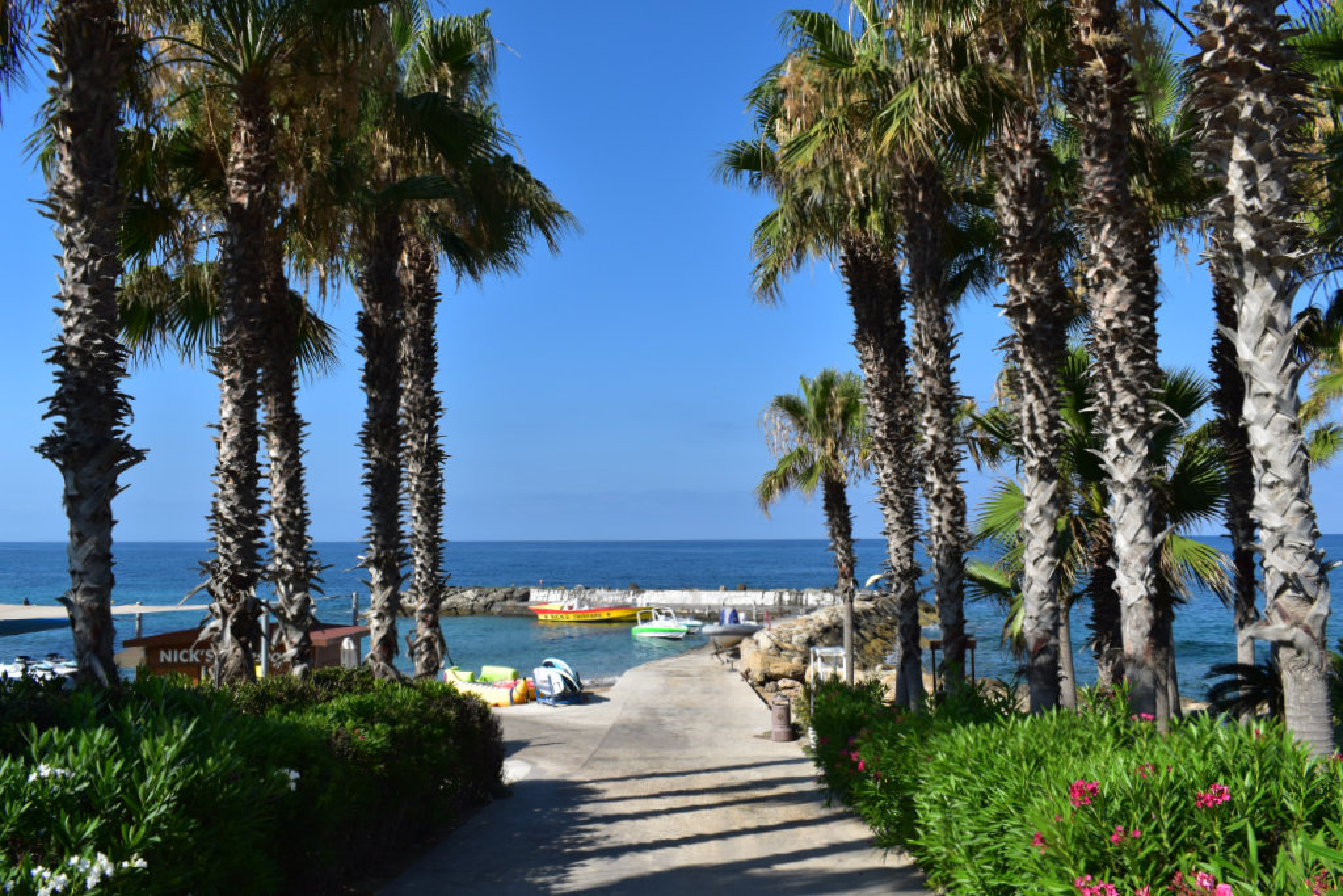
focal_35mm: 30
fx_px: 1119
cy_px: 448
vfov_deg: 43.6
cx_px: 672
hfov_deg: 61.9
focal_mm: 20
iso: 320
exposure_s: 1/500
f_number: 11
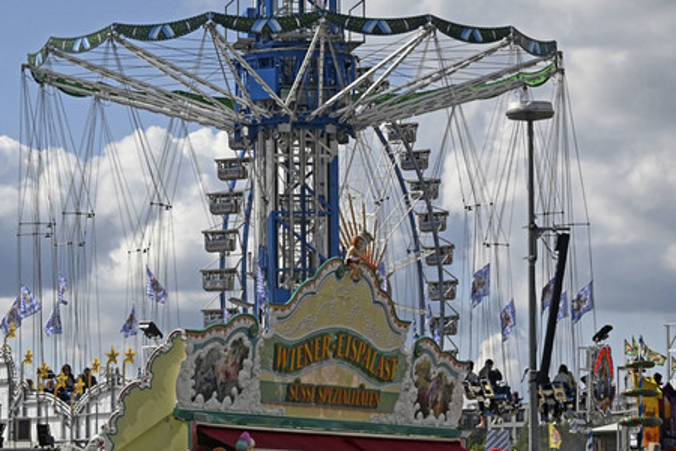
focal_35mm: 150
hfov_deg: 13.7
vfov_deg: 9.1
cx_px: 338
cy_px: 226
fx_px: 2816
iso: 4000
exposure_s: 1/5000
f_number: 18
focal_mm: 100
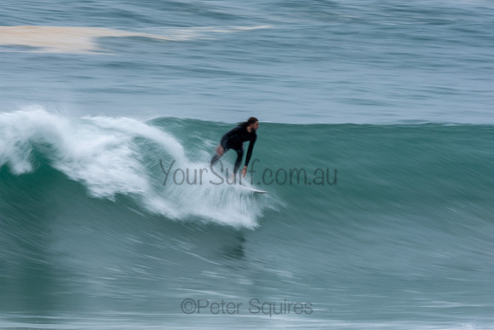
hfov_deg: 2.7
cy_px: 165
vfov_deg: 1.8
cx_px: 247
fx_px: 10294
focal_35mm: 750
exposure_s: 1/20
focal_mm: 500
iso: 100
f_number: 22
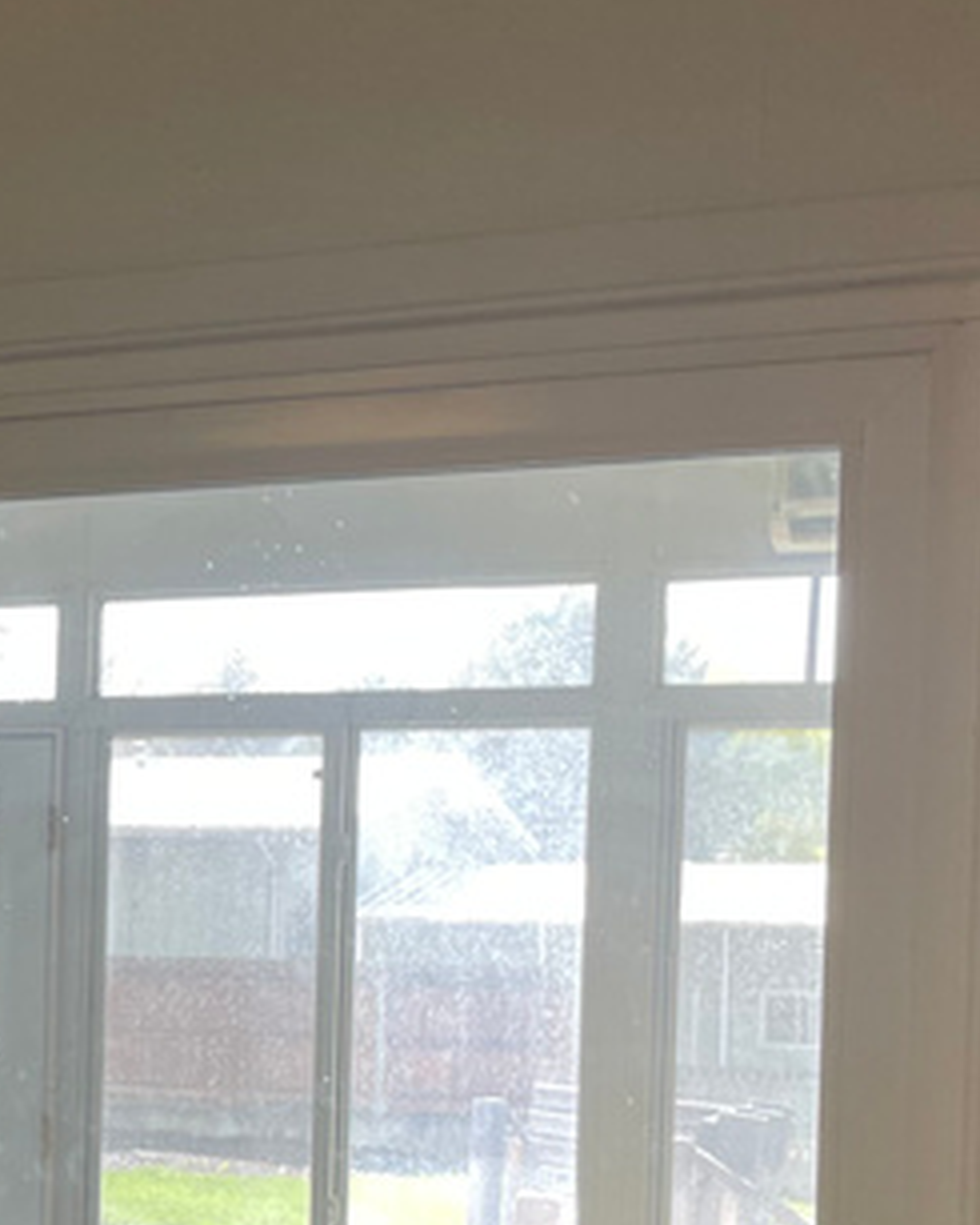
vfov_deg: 22.0
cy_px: 1057
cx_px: -508
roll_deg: -0.7
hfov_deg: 16.4
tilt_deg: -2.4
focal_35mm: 85
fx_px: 3080
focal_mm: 4.2
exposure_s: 1/120
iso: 80
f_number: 1.6
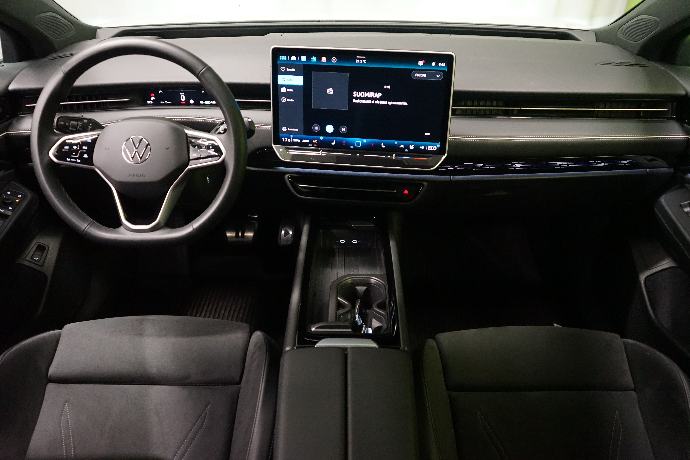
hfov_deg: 65.5
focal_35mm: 28
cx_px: 345
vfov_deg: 46.4
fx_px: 537
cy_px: 230
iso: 6400
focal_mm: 28
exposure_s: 1/60
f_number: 3.5
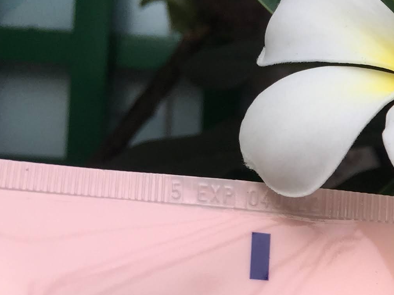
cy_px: 338
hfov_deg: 18.6
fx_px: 1070
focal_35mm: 94
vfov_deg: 15.3
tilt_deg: +4.1
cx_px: 579
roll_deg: -3.6
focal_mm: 4.15
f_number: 2.2
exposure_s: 1/380
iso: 32
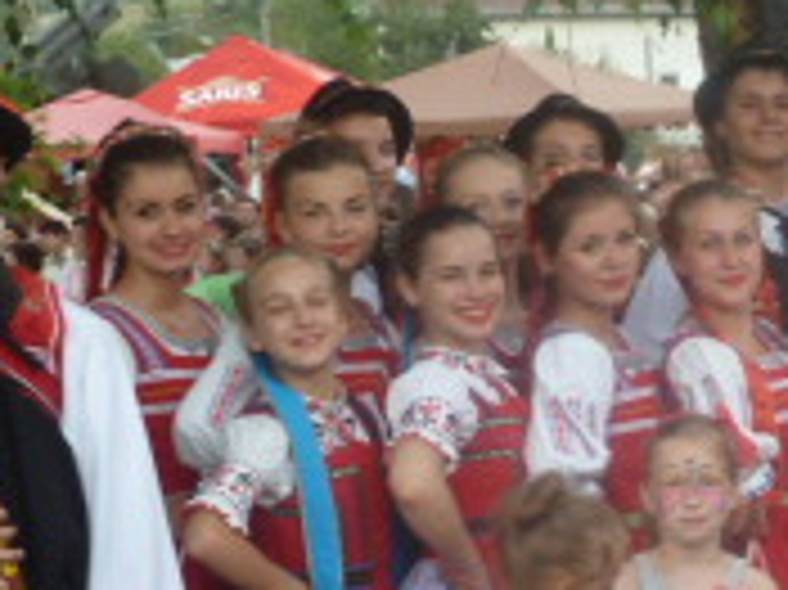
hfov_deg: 12.2
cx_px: 1207
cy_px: 590
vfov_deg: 9.6
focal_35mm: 154
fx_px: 3503
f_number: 3.7
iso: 80
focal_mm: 6.9
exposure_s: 1/50
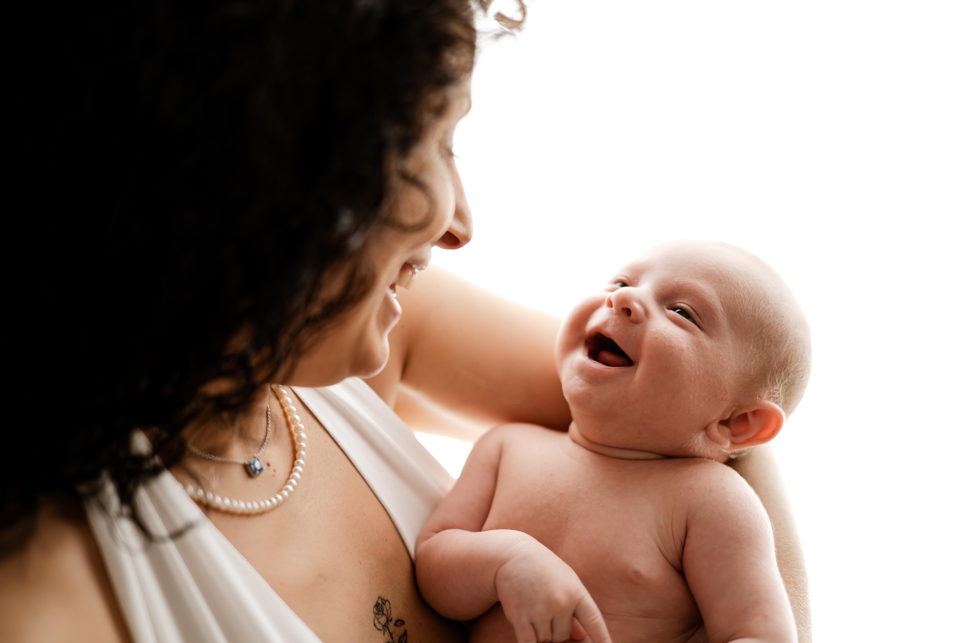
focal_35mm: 40
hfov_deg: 48.5
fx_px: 1072
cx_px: 482
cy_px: 322
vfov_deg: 33.4
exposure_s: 1/250
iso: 200
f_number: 2
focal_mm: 40
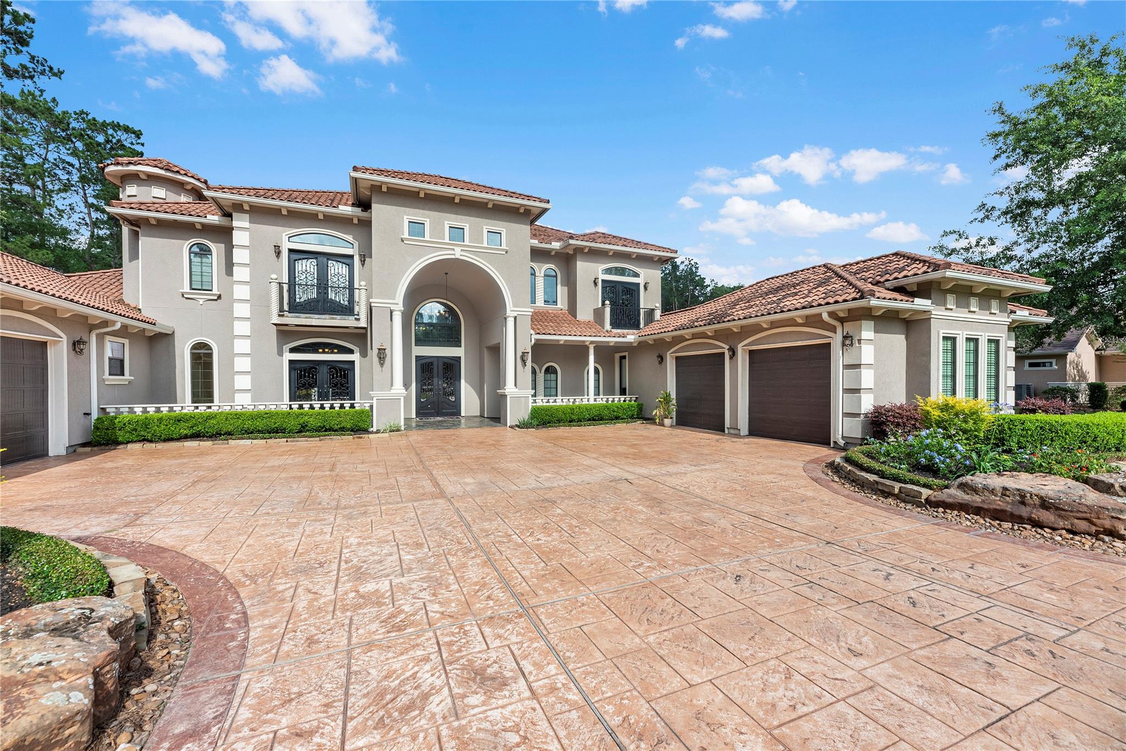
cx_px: 563
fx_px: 438
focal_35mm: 14
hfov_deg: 104.2
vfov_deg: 81.3
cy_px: 376
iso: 100
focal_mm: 14
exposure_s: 1/60
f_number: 9
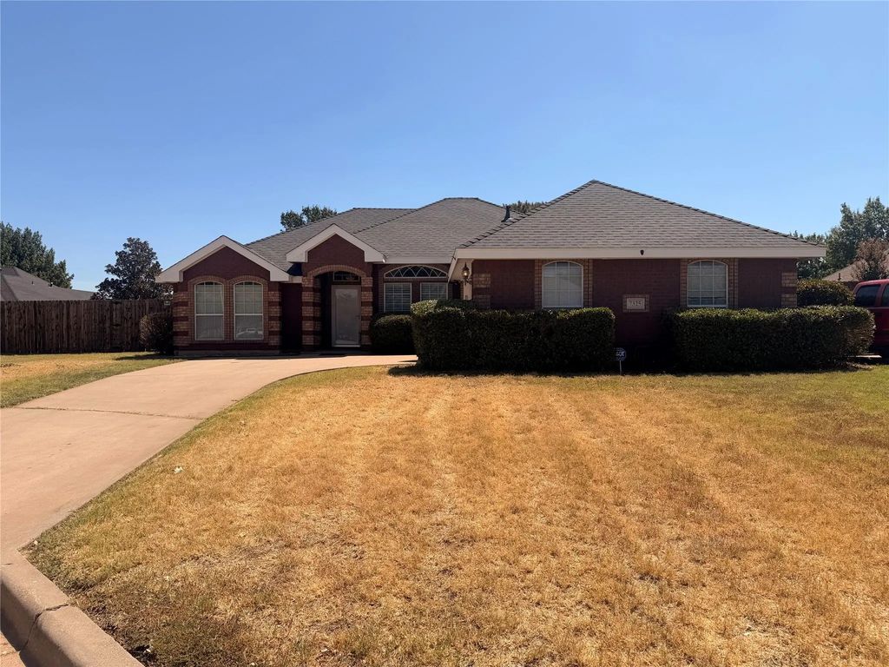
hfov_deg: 71.6
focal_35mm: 24
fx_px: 616
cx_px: 444
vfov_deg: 56.8
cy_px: 334
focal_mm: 6.76
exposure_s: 1/6173
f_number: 1.78
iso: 80
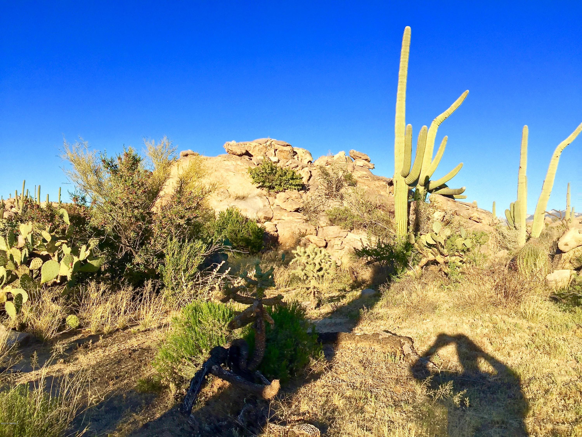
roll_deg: -1.7
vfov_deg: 48.2
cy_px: 218
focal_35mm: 29
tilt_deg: +3.4
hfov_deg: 61.7
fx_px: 488
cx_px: 291
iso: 32
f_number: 2.2
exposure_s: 1/1163
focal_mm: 4.15
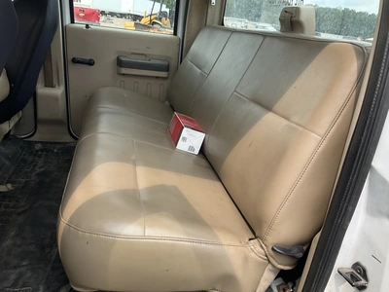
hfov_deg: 61.7
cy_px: 146
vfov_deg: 48.2
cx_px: 194
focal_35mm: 29
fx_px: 326
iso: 25
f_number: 1.8
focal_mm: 3
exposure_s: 1/461
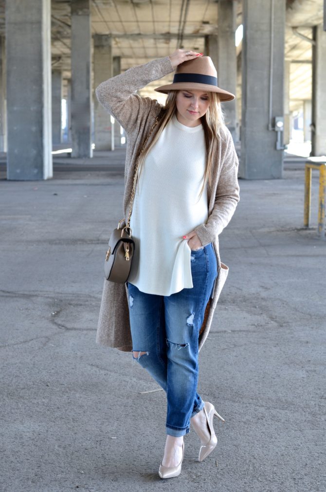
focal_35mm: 75
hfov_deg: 18.1
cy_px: 246
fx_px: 1024
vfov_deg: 27.0
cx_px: 163
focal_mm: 50
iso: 400
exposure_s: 1/125
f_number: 5.6
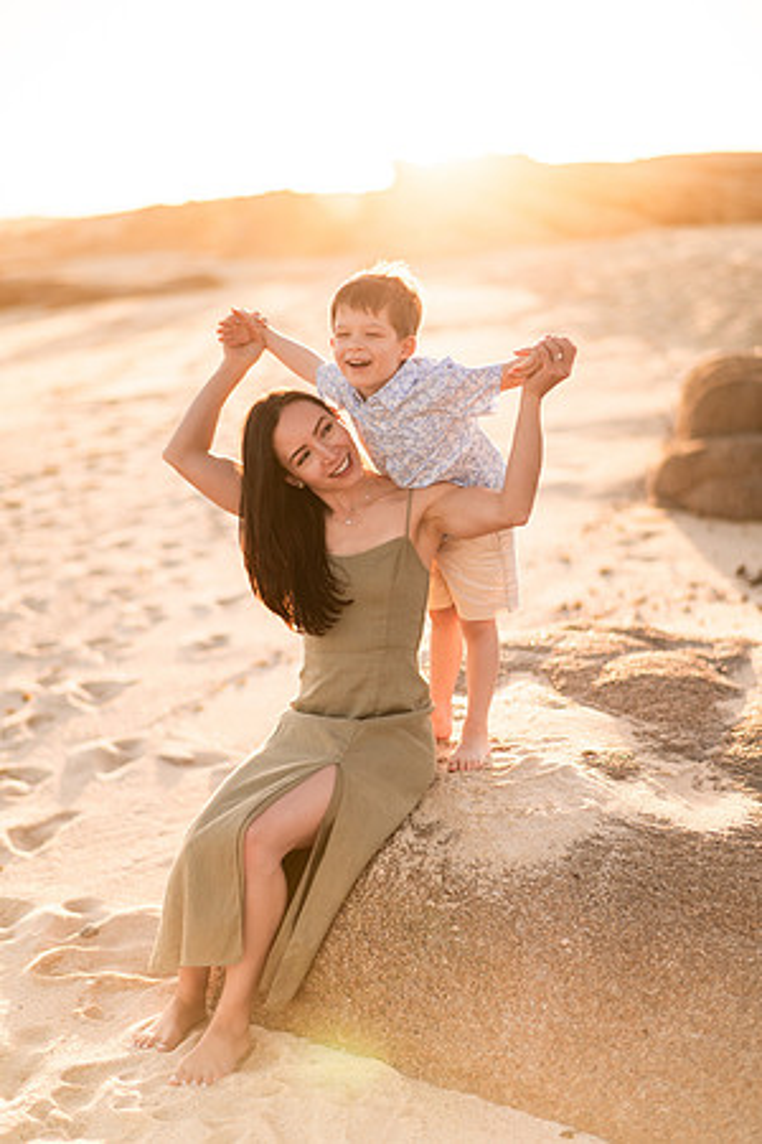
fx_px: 1841
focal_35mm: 58
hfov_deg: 23.4
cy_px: 572
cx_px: 381
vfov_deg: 34.5
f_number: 1.6
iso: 100
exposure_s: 1/3200
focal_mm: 58
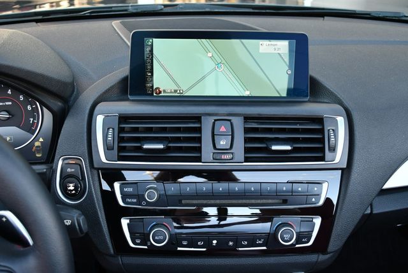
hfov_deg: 53.1
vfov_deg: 36.9
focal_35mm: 36
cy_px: 136
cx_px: 204
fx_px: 408
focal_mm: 18
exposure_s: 1/250
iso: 800
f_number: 3.5
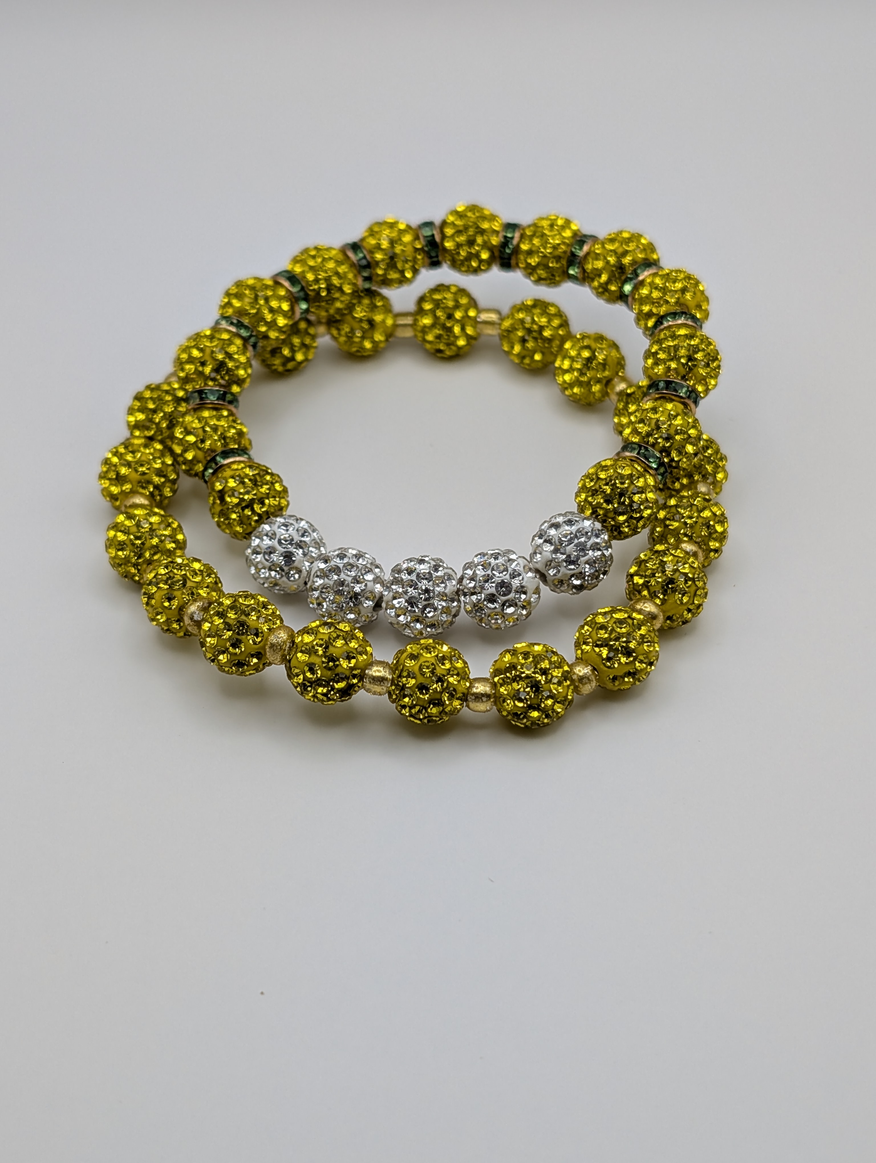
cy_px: 582
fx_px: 1649
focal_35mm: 49
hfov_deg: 29.7
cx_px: 438
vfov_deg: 38.9
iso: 28
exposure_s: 1/189
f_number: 1.68
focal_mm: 6.9
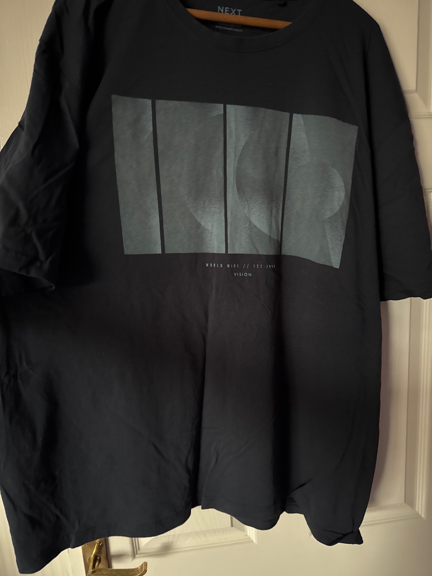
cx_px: 216
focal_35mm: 24
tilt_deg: -10.8
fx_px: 399
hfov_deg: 56.8
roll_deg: +4.6
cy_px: 288
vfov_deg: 71.6
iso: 1600
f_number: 1.78
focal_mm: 6.76
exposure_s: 1/24
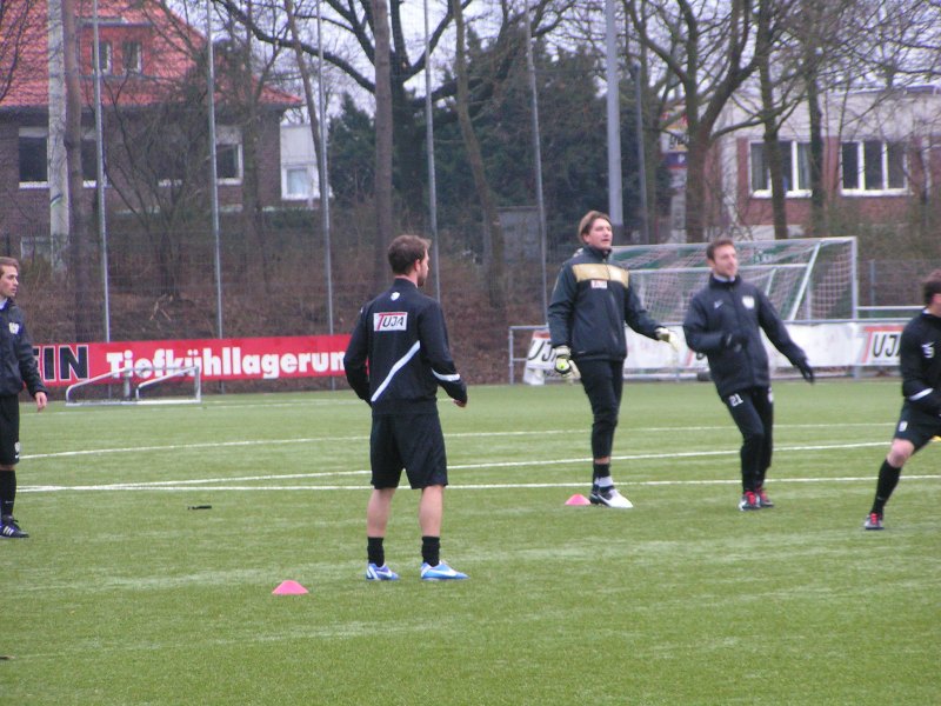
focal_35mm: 216
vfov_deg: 6.9
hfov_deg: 9.2
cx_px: 470
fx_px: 5872
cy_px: 353
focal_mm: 33
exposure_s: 1/40
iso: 200
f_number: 3.5
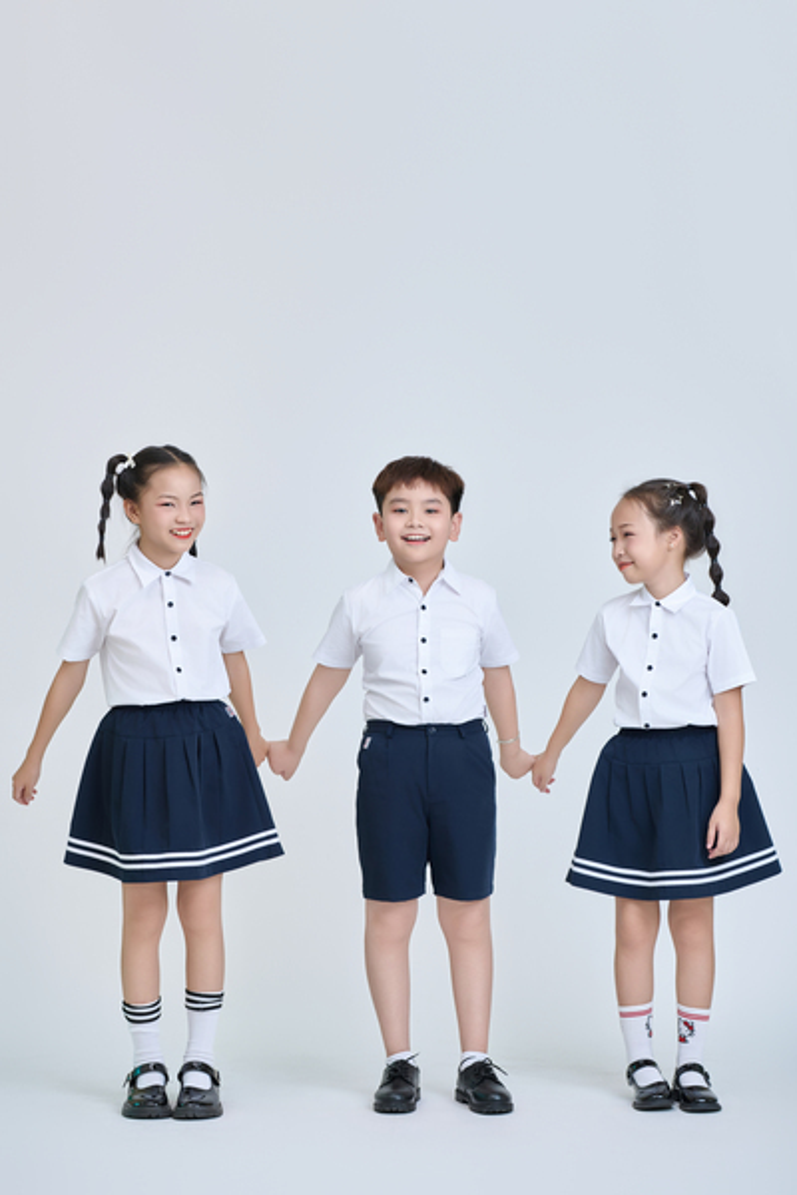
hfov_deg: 16.1
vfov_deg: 23.9
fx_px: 2822
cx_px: 398
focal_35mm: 85
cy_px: 598
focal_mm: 85
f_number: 4.5
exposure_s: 1/200
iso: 100
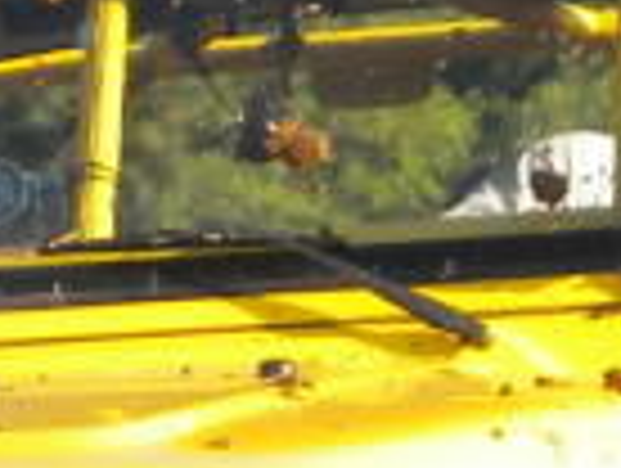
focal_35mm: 504
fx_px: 9057
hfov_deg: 3.9
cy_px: 878
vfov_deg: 2.9
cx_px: -22
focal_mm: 12.3
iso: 80
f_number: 4.6
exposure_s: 1/238
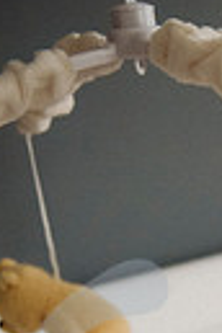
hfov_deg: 14.7
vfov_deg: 21.2
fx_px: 777
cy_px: 467
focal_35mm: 84
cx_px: 369
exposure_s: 1/125
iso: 3200
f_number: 2.8
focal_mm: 24
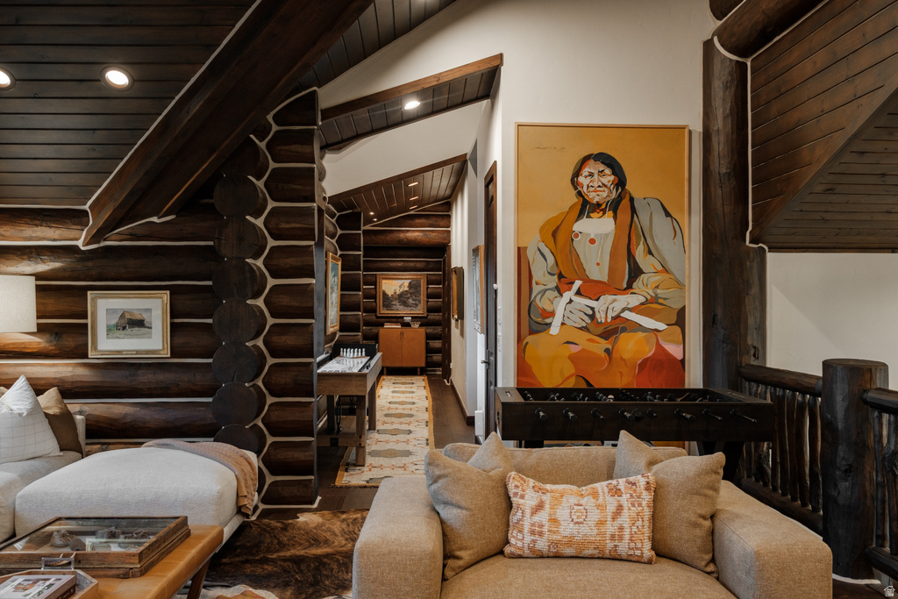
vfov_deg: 42.3
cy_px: 300
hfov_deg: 60.3
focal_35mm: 31
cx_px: 449
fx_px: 773
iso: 400
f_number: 5.6
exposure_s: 1/8
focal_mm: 20.9
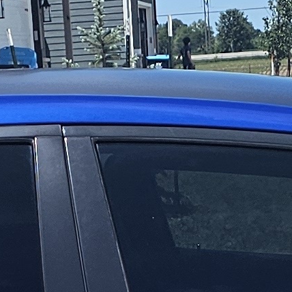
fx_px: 1813
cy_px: 703
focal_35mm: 190
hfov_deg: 9.2
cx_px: 189
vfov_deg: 8.4
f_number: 1.7
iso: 12
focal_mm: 6.3
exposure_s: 1/1770
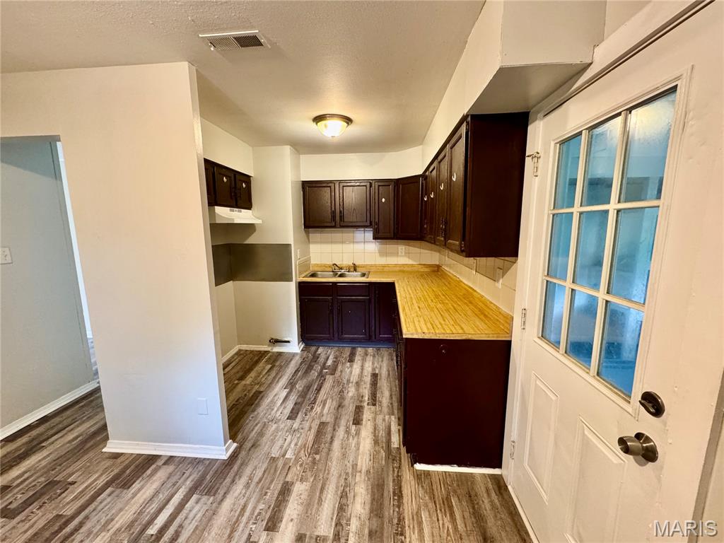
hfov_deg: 102.1
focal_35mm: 14
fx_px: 293
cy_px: 272
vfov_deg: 85.7
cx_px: 362
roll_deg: +0.0
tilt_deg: -9.3
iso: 500
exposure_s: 1/60
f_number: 2.2
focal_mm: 2.22
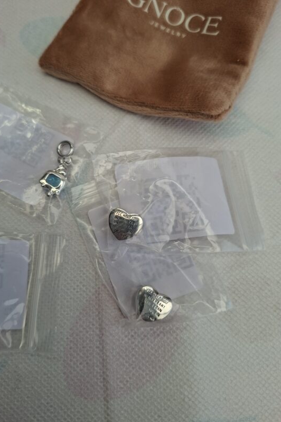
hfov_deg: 53.1
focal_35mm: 24
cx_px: 127
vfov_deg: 73.7
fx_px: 281
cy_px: 211
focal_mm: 5.54
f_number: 1.8
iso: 50
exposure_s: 1/482
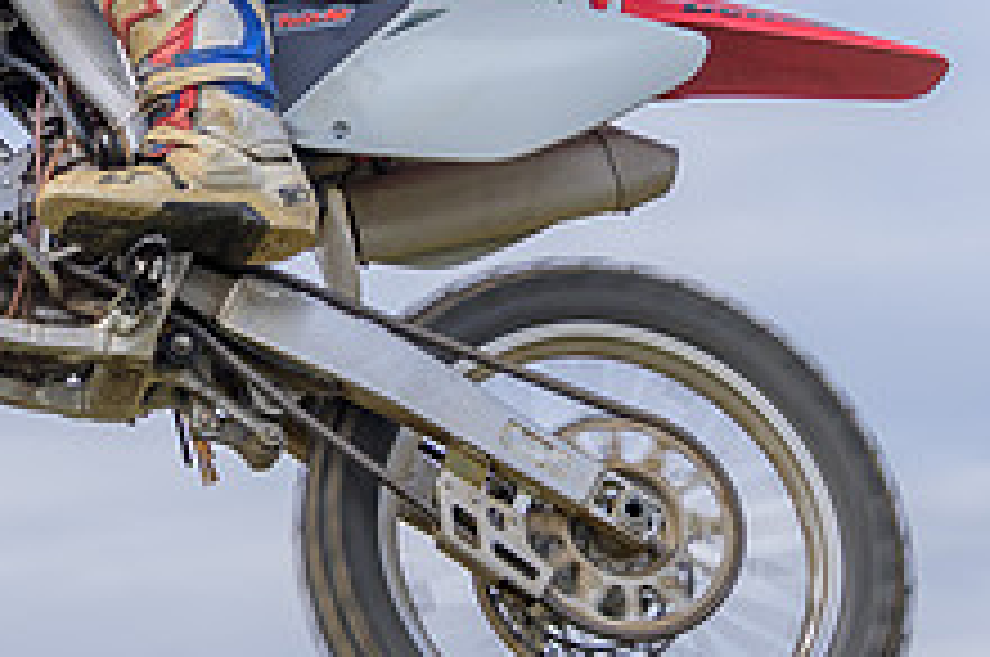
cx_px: -133
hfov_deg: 14.7
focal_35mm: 136
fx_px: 3734
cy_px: 91
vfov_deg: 10.0
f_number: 4
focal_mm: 32
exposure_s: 1/320
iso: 50
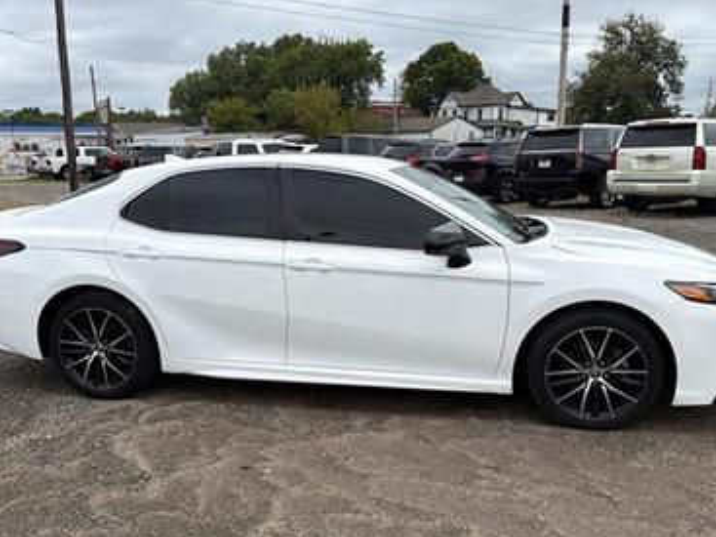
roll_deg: +0.7
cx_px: 365
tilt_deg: -7.8
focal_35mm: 33
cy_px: 320
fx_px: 682
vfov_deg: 42.7
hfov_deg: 55.4
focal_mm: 6.76
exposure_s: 1/2703
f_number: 1.78
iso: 80
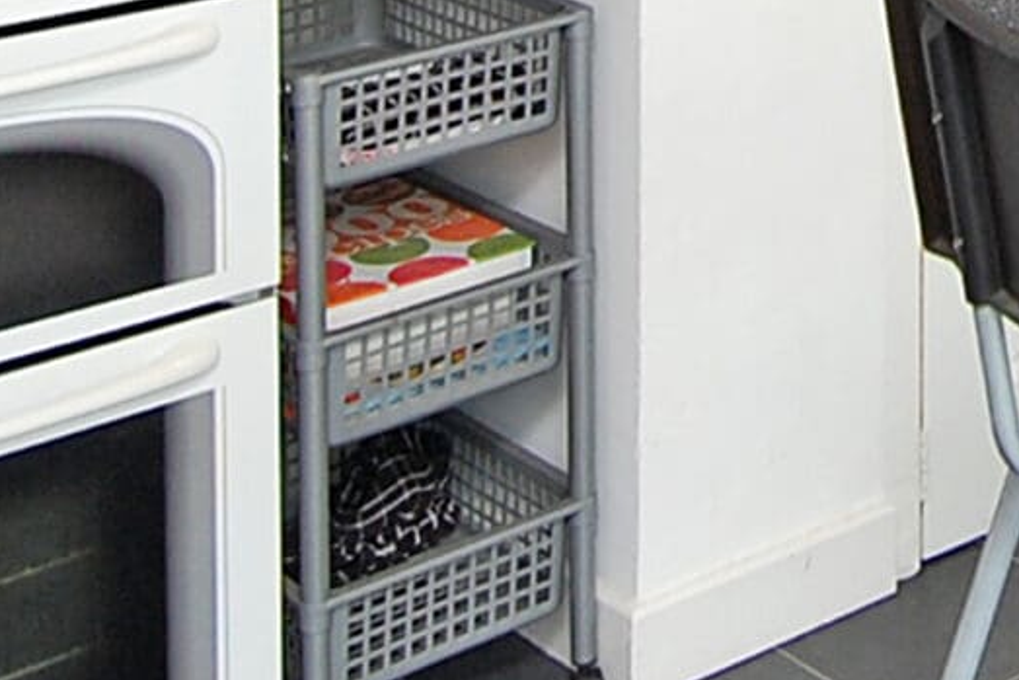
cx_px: 1177
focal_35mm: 88
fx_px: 2491
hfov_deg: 21.7
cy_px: -512
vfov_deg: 14.0
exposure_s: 1/80
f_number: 4.5
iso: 400
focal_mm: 12
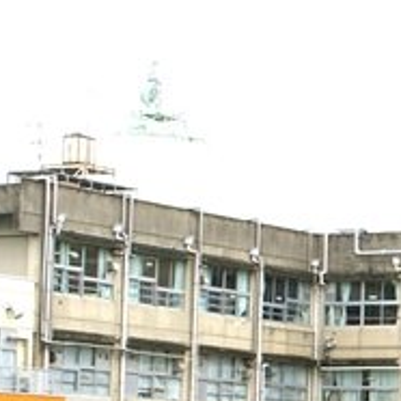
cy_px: 271
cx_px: 655
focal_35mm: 192
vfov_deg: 9.1
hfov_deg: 8.8
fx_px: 2514
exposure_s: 1/125
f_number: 8
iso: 100
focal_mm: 35
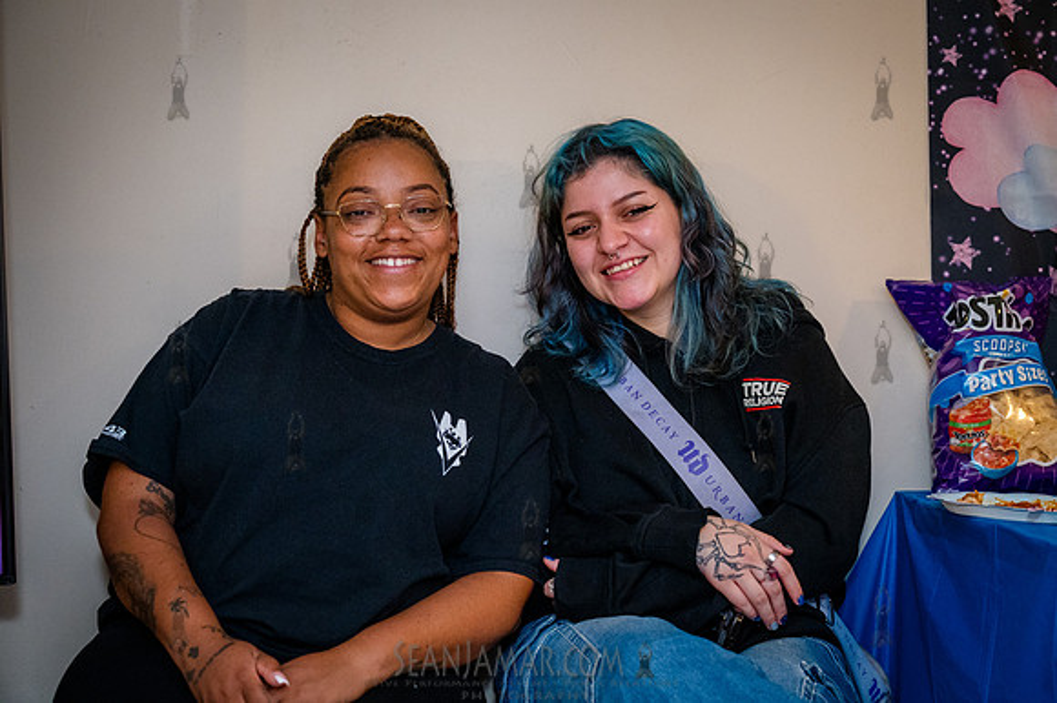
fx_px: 1643
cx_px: 528
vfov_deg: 24.2
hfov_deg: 35.7
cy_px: 352
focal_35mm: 56
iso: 6400
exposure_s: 1/320
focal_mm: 56
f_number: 3.5
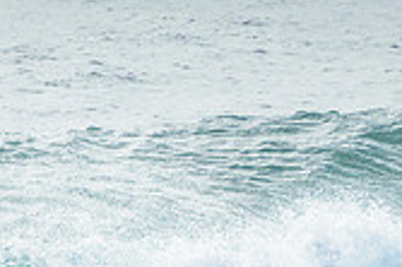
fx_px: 19031
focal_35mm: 1706
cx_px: 105
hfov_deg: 1.2
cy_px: 353
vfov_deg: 0.8
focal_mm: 400
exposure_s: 1/1600
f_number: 13
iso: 500
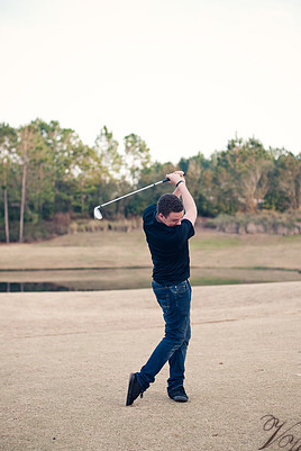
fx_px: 701
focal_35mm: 56
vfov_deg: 35.6
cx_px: 165
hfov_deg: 24.2
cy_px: 236
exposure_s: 1/500
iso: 200
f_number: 2.2
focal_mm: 50
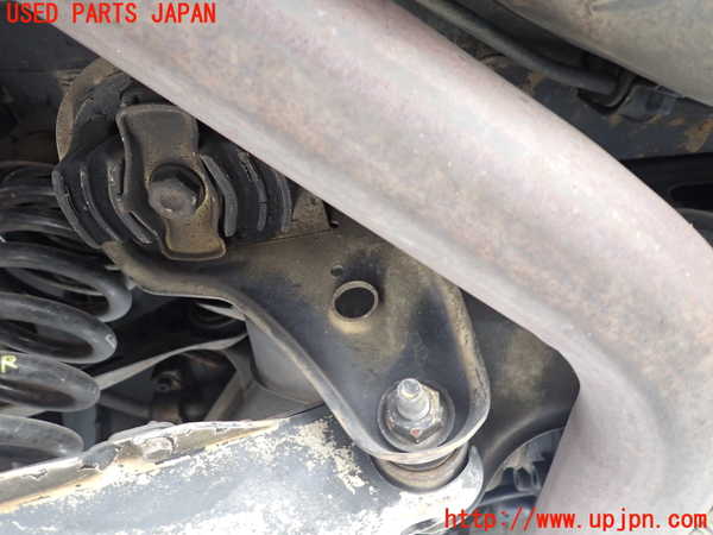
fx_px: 515
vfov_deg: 54.9
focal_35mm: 25
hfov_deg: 69.4
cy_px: 268
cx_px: 356
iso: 250
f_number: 2
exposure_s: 1/30
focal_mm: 4.5
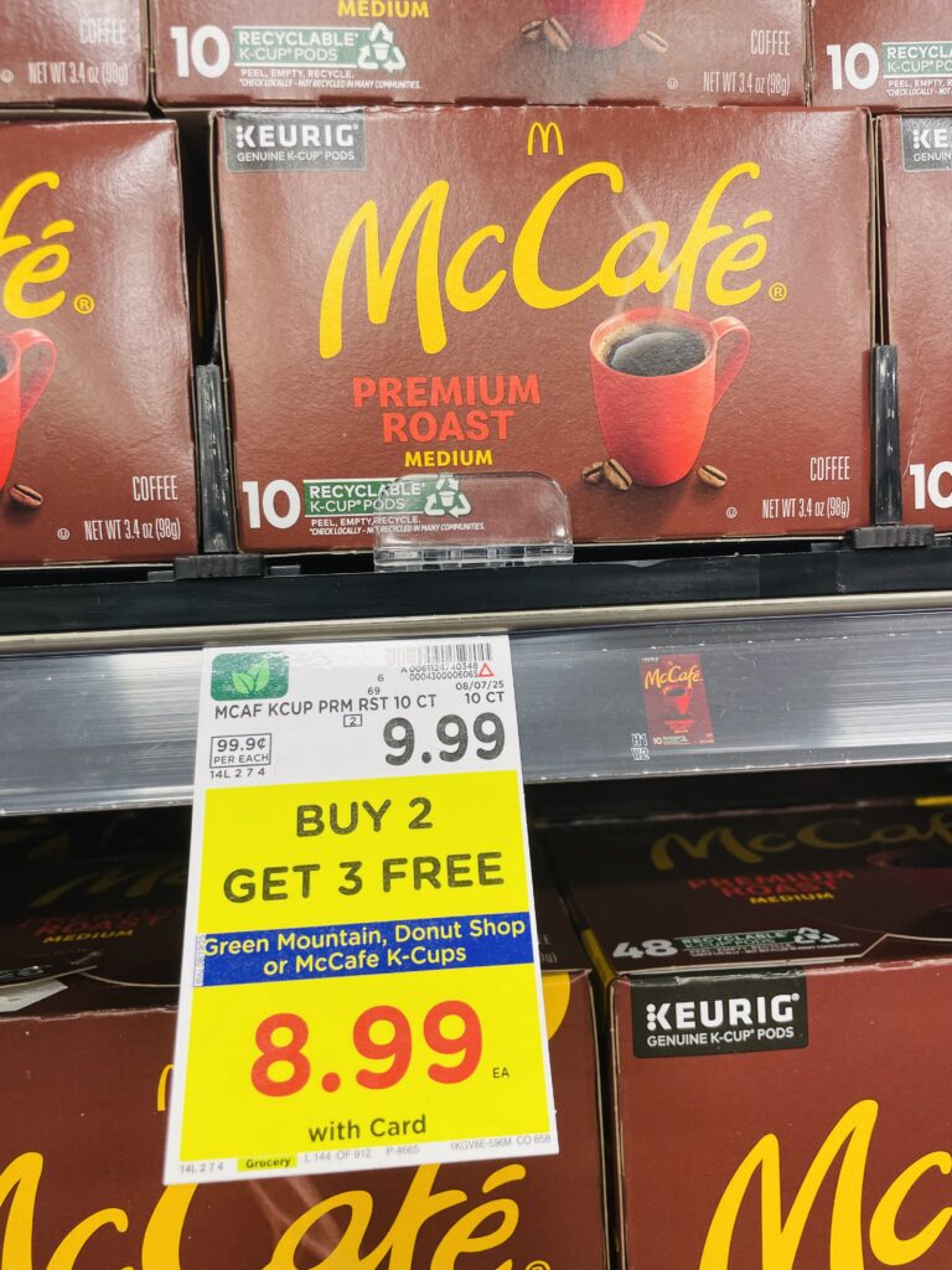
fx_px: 953
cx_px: 476
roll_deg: +4.0
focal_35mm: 26
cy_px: 635
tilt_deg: -5.5
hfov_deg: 53.1
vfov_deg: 67.3
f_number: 1.6
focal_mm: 4.2
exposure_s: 1/60
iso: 64
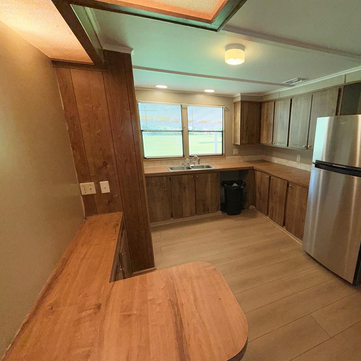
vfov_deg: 84.0
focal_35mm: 17
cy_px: 184
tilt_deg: -15.4
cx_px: 228
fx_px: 201
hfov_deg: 82.2
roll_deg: -0.4
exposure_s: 1/122
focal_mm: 2.22
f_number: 2.2
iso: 32
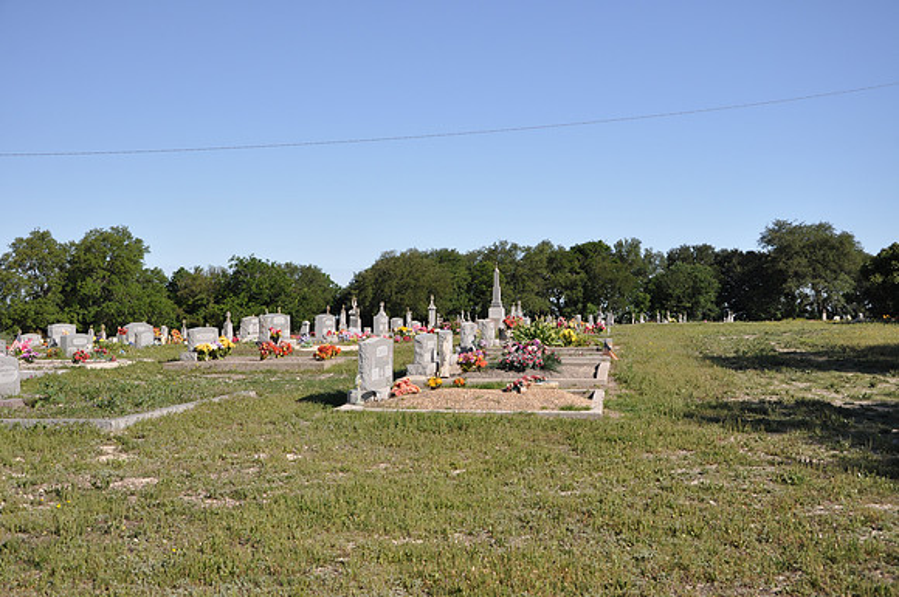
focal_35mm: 39
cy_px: 298
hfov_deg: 49.6
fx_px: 973
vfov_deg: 34.1
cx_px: 450
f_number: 8
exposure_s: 1/250
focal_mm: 26
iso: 200
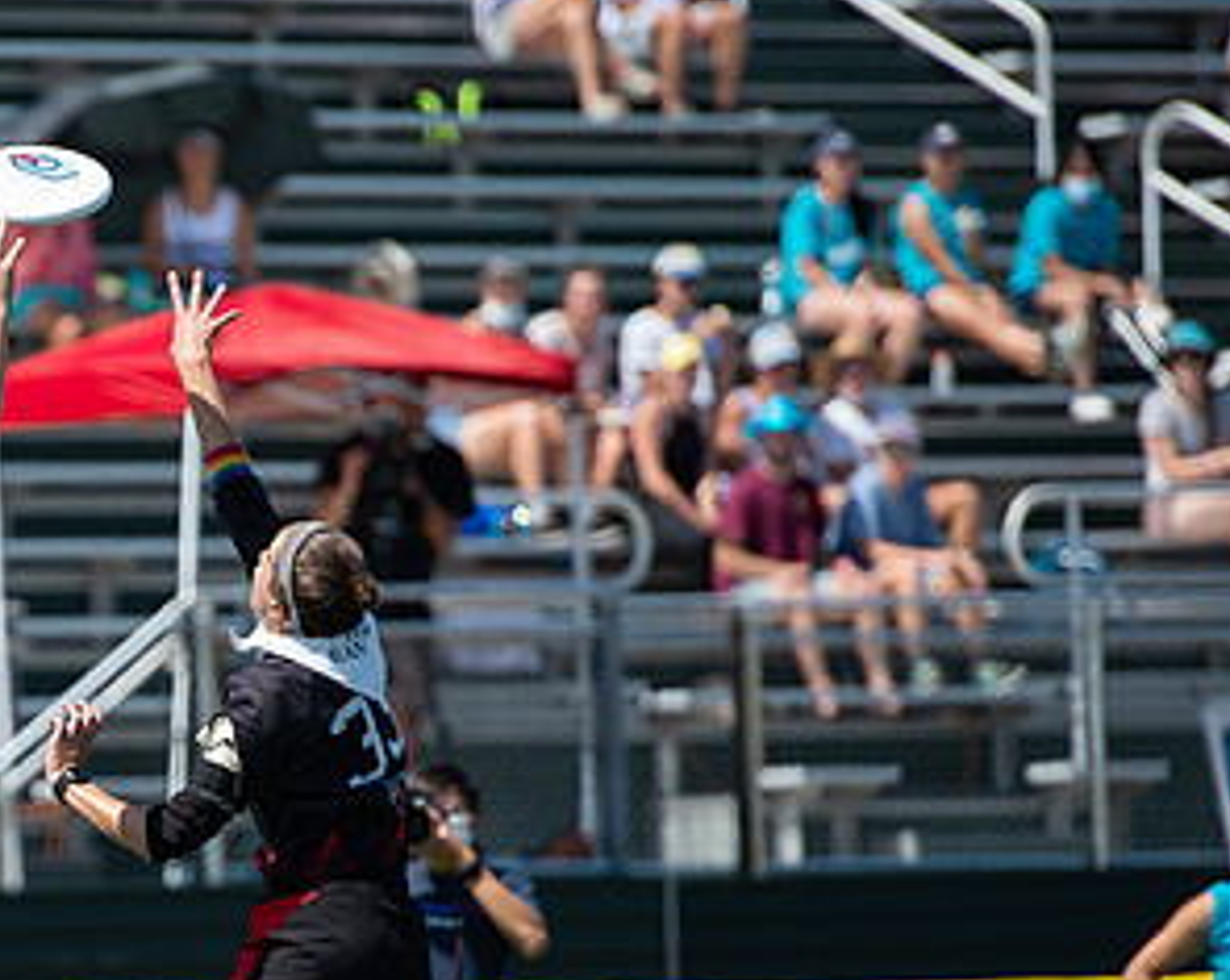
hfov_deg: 4.9
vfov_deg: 3.9
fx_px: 14283
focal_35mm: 393
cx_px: -128
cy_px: 849
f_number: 3.2
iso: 200
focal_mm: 175
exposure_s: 1/2000
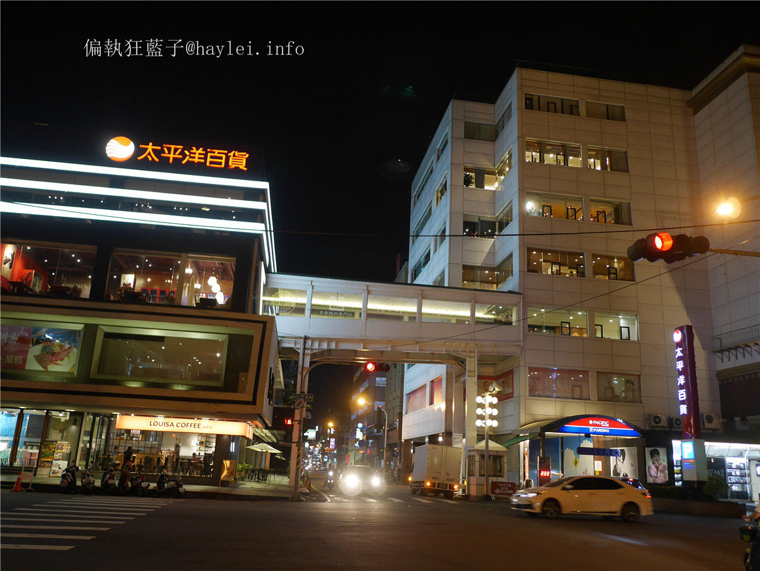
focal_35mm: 30
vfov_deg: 46.8
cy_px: 286
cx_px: 380
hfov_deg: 59.9
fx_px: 659
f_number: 1.7
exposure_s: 1/60
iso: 500
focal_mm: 15
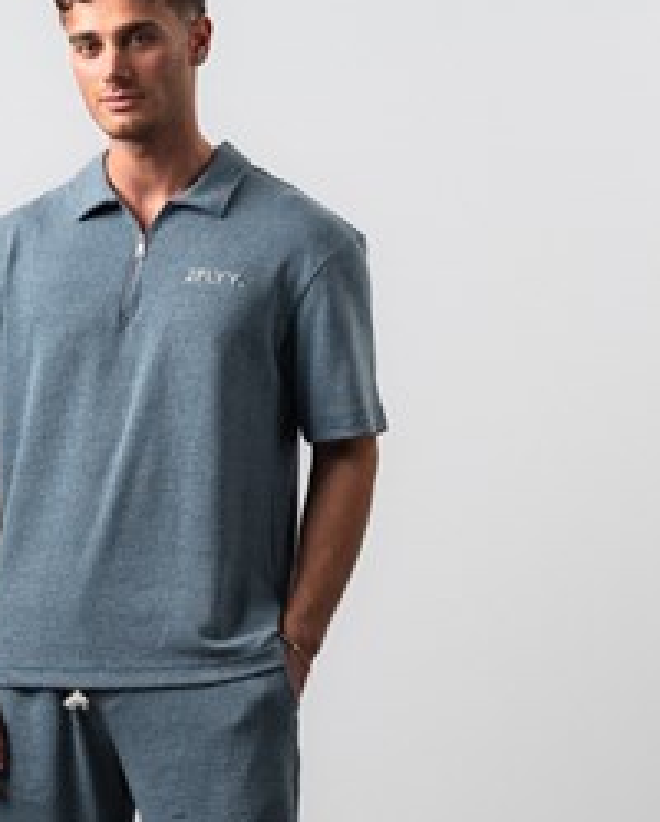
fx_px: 3848
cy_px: 531
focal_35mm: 158
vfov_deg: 12.2
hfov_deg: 9.8
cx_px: 198
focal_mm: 70
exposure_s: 1/125
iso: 100
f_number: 10
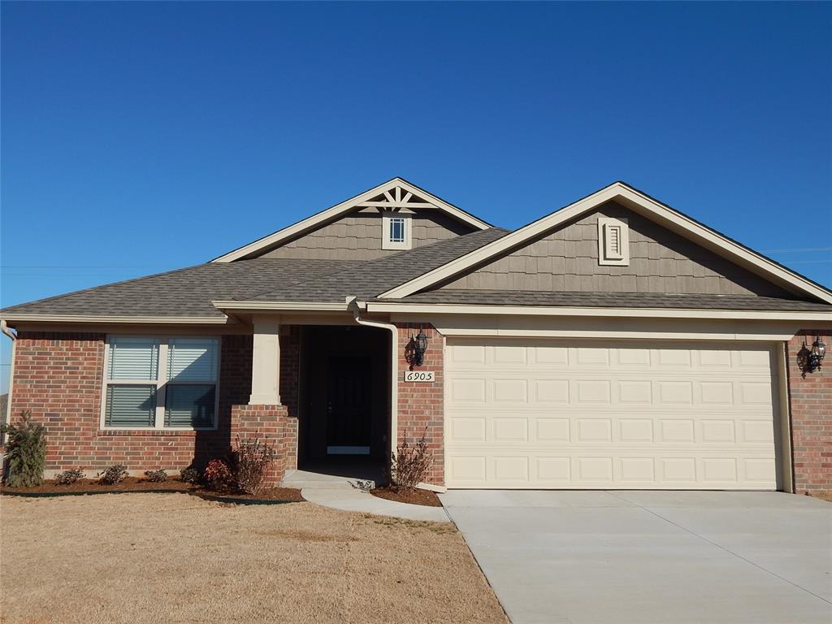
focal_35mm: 31
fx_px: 745
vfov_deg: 45.4
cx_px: 416
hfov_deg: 58.4
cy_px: 312
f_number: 6.5
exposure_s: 1/800
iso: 125
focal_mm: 5.6
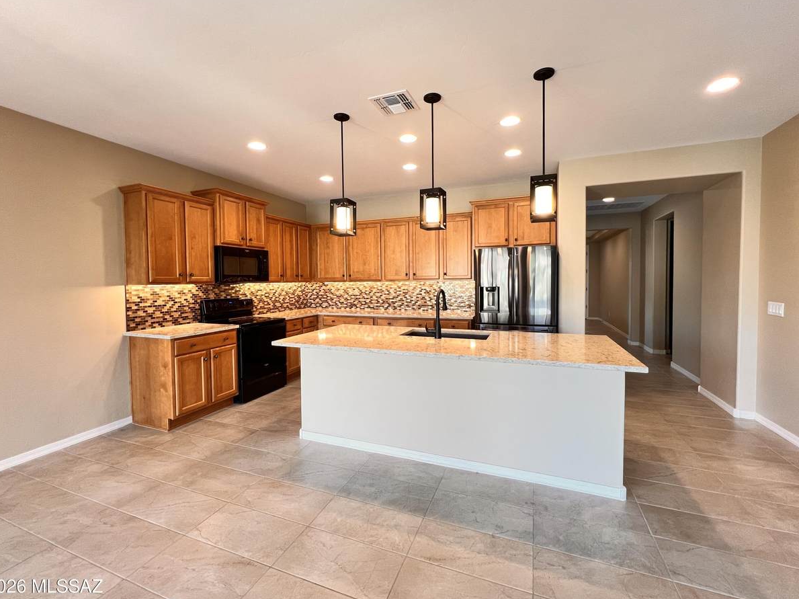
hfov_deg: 102.1
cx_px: 401
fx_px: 323
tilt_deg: -2.0
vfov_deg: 85.6
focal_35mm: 14
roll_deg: +0.7
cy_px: 293
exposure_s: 1/60
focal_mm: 1.57
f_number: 1.8
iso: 160
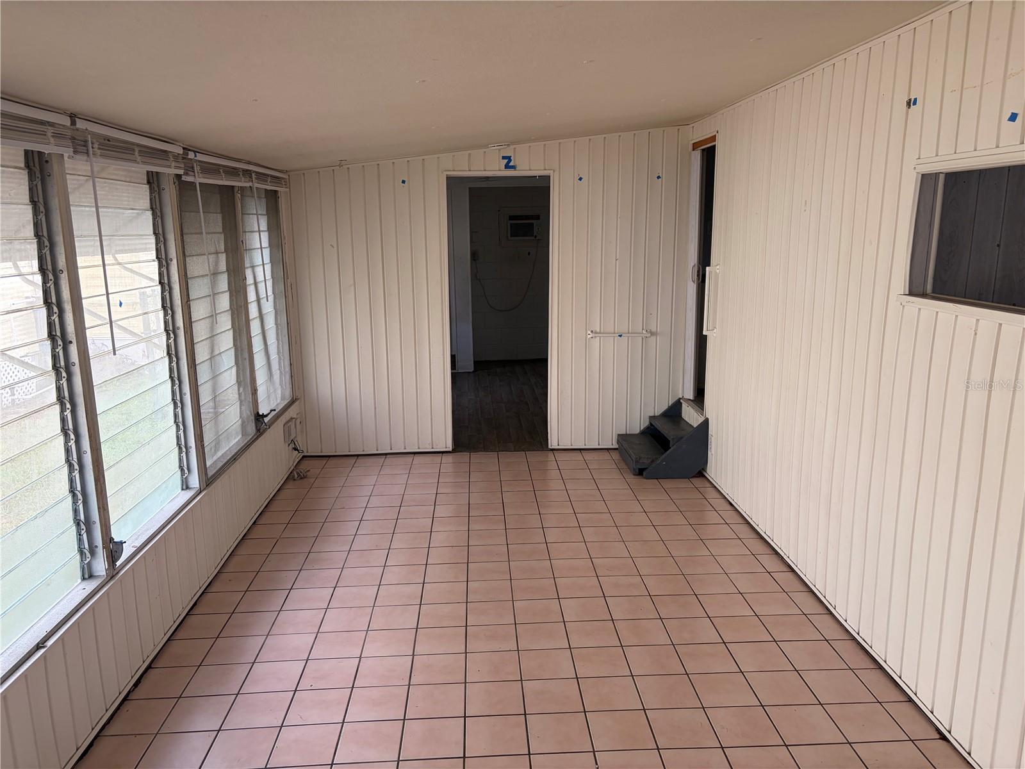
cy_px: 384
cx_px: 512
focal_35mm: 26
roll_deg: +0.5
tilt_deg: -12.2
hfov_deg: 67.3
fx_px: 770
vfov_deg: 53.1
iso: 50
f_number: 1.6
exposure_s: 1/122
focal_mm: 5.96
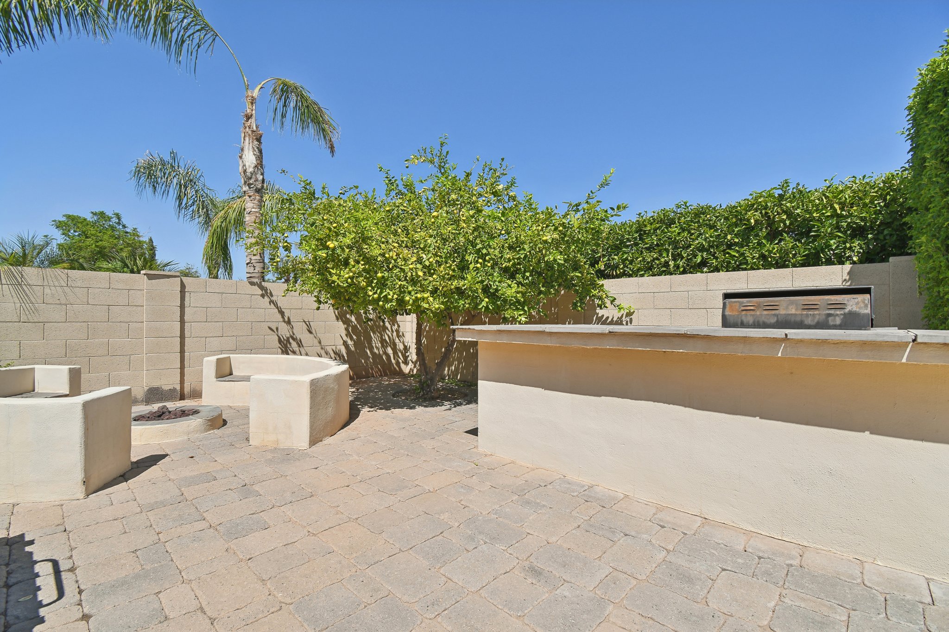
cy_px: 316
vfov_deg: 77.3
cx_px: 474
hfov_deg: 100.4
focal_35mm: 15
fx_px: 395
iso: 100
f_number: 8
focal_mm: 10
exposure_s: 1/320
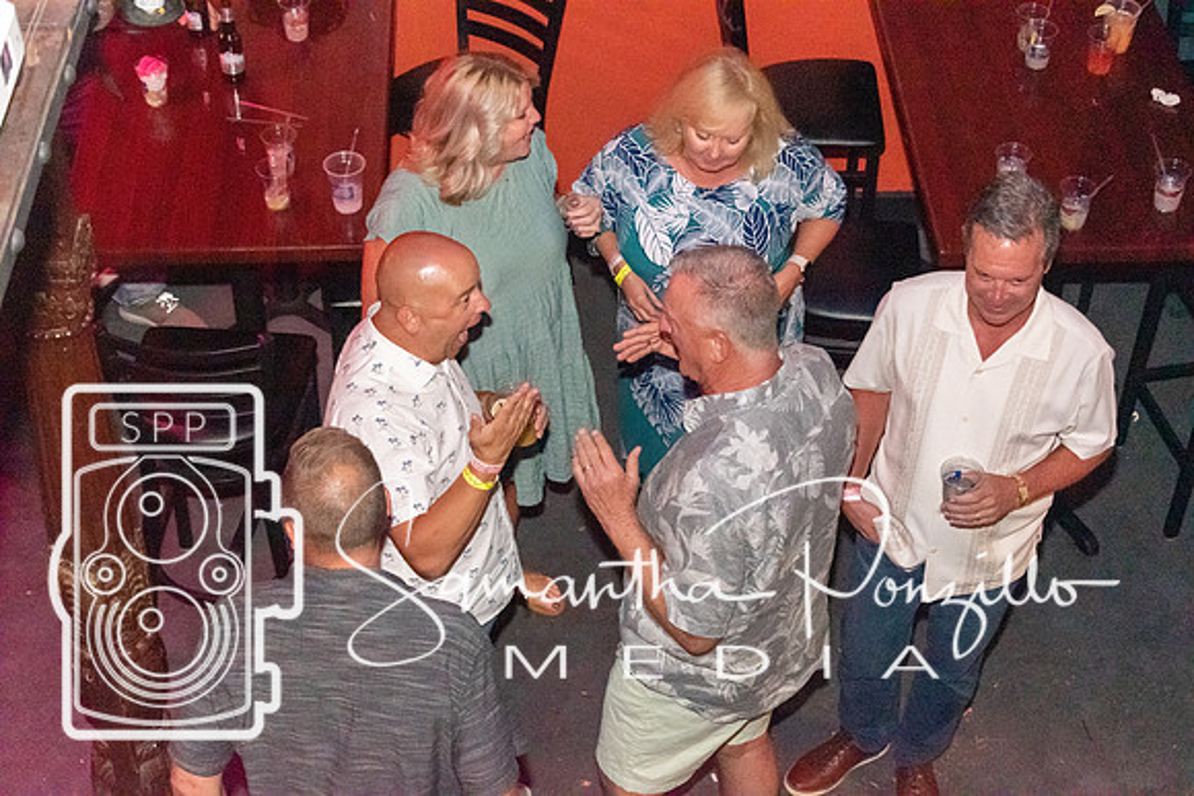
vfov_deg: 21.6
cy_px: 398
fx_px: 2090
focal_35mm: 63
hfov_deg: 31.9
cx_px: 597
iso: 6400
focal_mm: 42
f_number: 5
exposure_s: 1/60
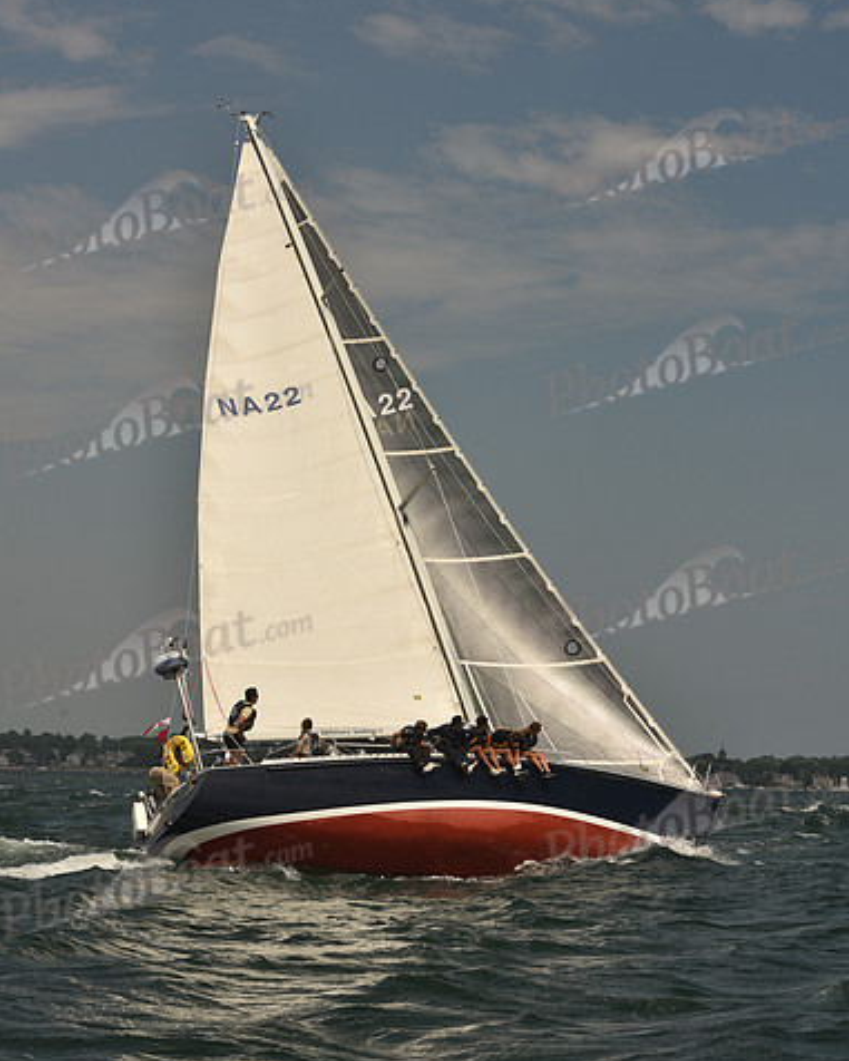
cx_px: 429
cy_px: 508
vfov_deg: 23.8
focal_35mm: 80
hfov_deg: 19.2
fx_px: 2512
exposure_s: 1/640
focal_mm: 70
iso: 250
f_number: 10
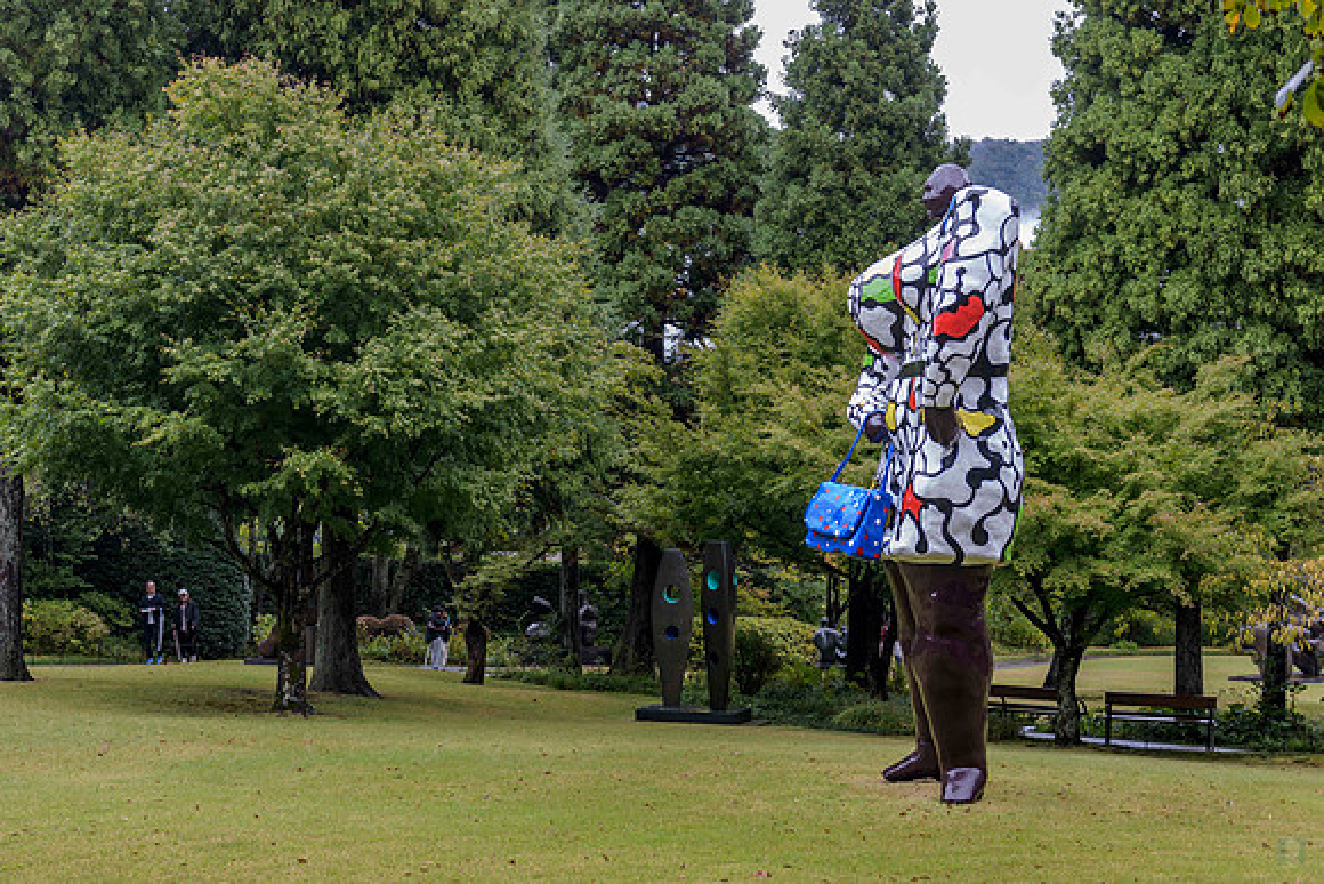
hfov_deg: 35.4
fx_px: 2070
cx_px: 547
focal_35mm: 56
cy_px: 366
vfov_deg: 24.1
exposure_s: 1/100
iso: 180
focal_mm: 44
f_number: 4
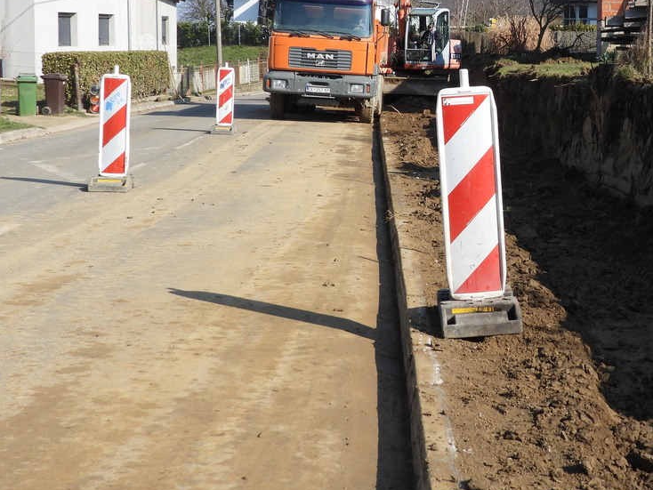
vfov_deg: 21.9
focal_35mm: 67
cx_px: 462
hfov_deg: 28.7
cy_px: 162
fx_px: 1264
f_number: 3.2
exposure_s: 1/1000
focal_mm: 7.4
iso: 100
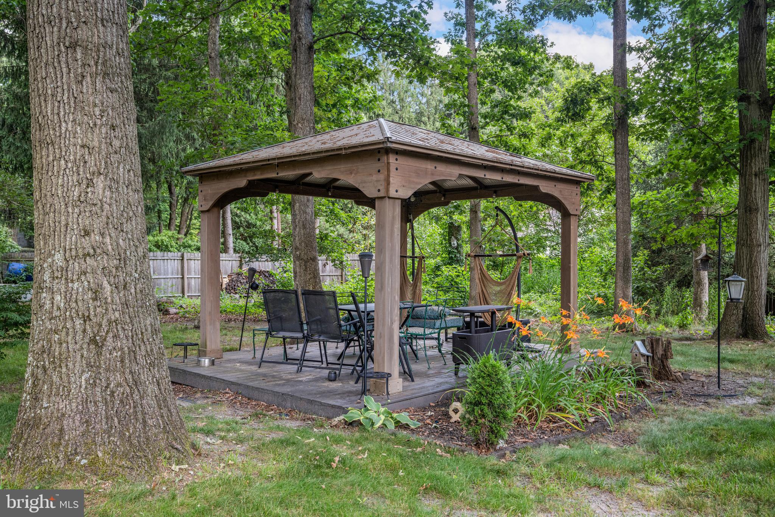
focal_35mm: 30
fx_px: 646
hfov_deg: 61.9
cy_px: 258
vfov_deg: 43.6
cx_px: 388
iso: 250
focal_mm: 30
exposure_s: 1/15
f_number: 8
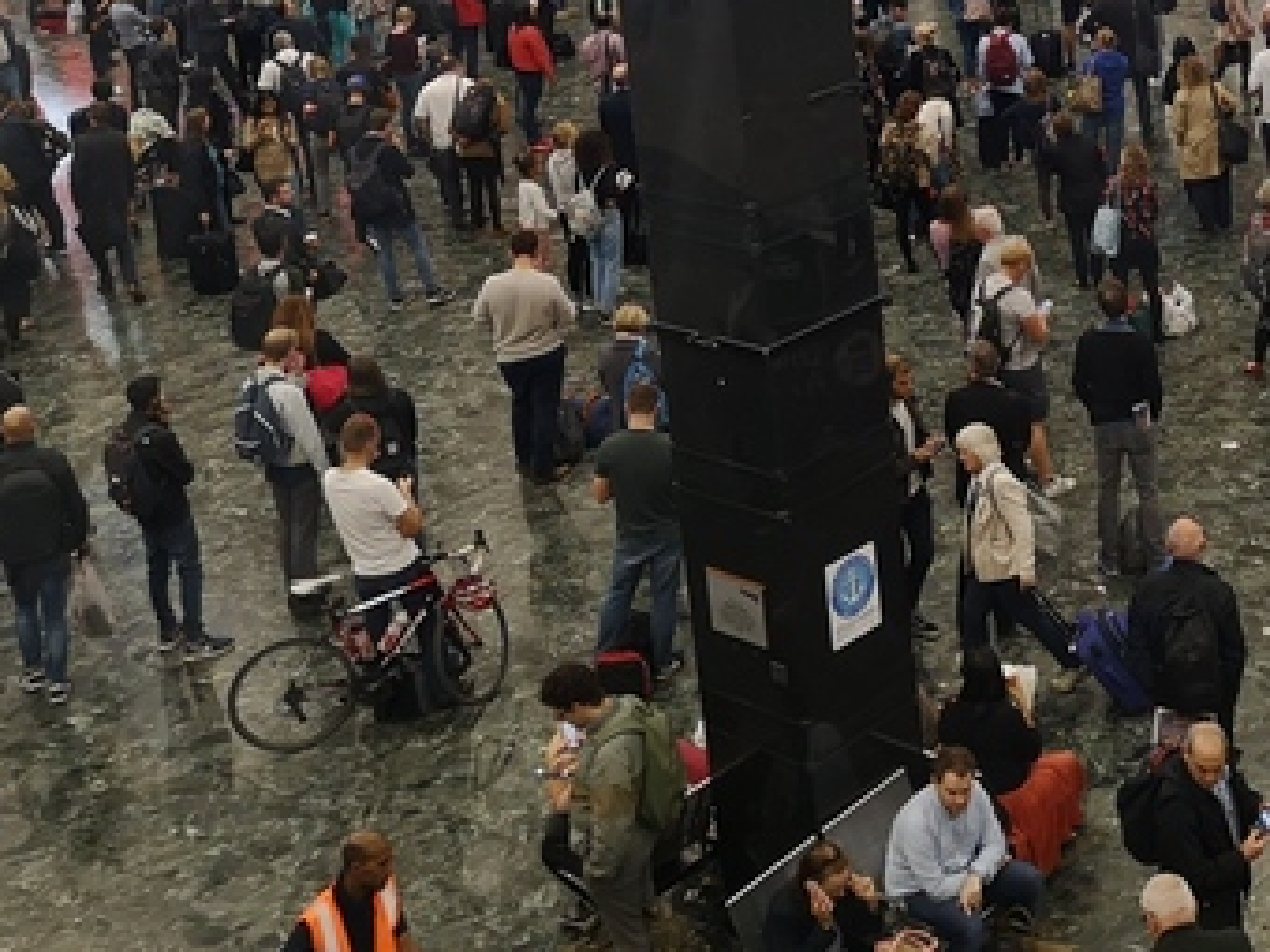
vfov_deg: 24.1
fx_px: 2128
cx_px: 1139
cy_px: -4
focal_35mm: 58
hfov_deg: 31.7
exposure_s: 1/100
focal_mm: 3.95
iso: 250
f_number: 1.8
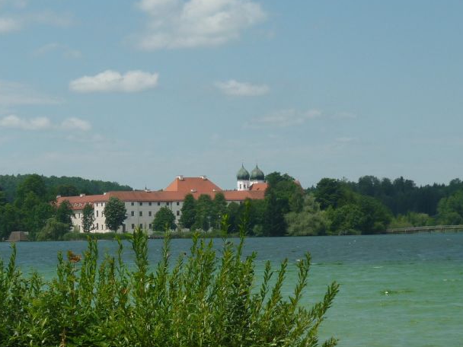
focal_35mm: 129
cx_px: 179
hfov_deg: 15.3
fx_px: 1725
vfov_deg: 11.5
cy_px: 172
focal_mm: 11.4
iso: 80
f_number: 11
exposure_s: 1/160
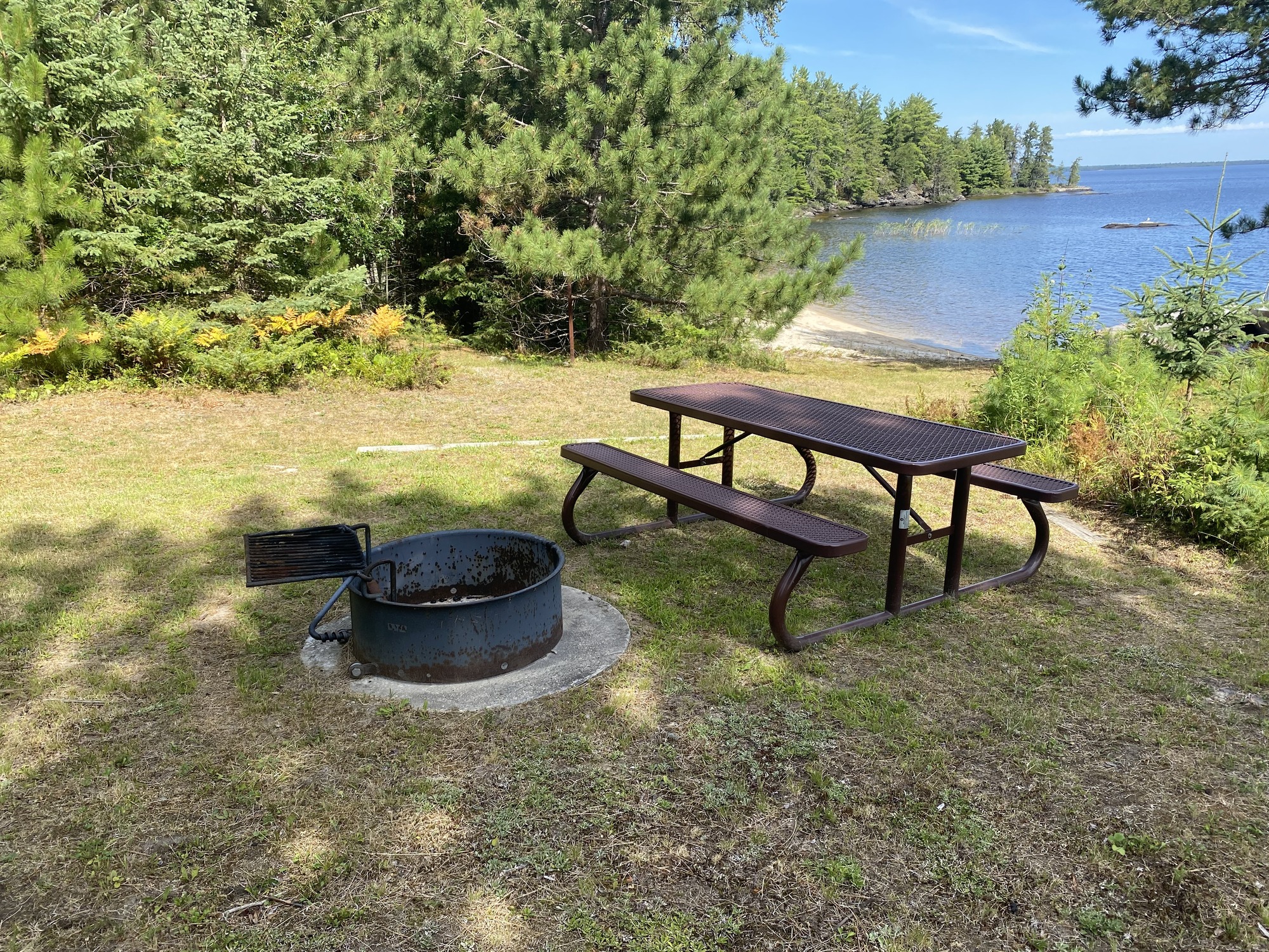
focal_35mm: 26
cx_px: 634
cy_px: 476
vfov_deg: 53.1
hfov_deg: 67.3
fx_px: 953
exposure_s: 1/1093
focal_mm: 4.25
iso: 32
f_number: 1.8
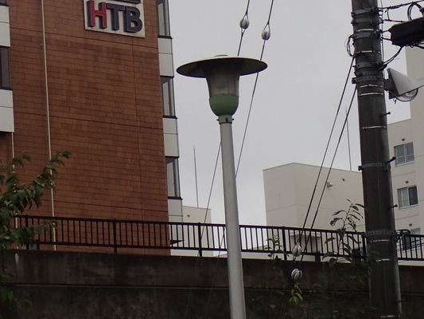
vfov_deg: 6.6
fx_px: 2757
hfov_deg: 8.8
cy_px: -18
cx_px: 71
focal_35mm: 225
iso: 125
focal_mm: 18
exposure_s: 1/200
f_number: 4.9
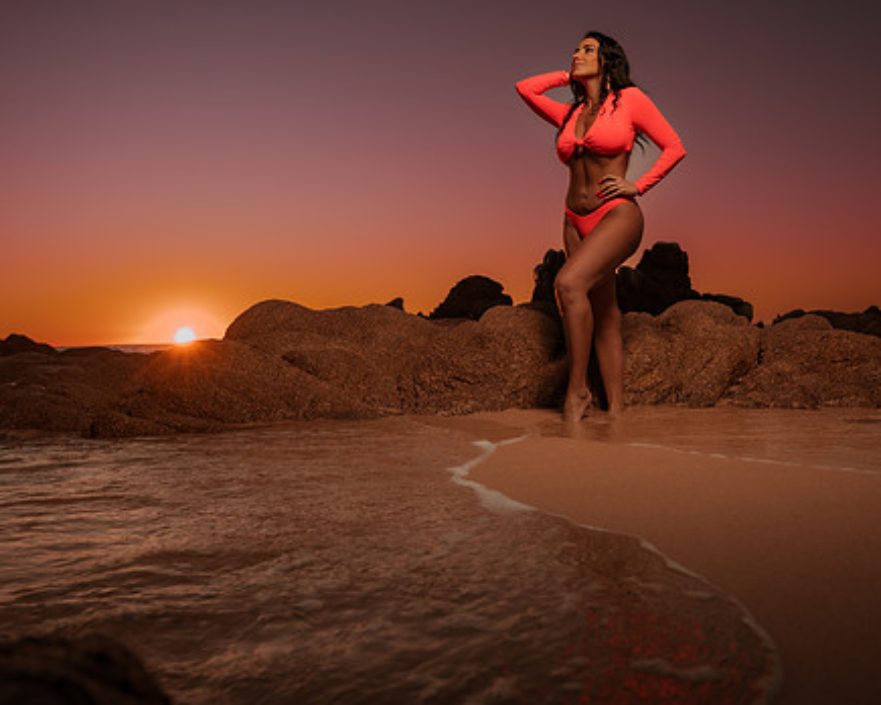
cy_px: 324
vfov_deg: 48.5
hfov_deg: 58.8
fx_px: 782
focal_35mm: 30
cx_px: 437
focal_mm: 24
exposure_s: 1/500
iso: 50
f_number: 4
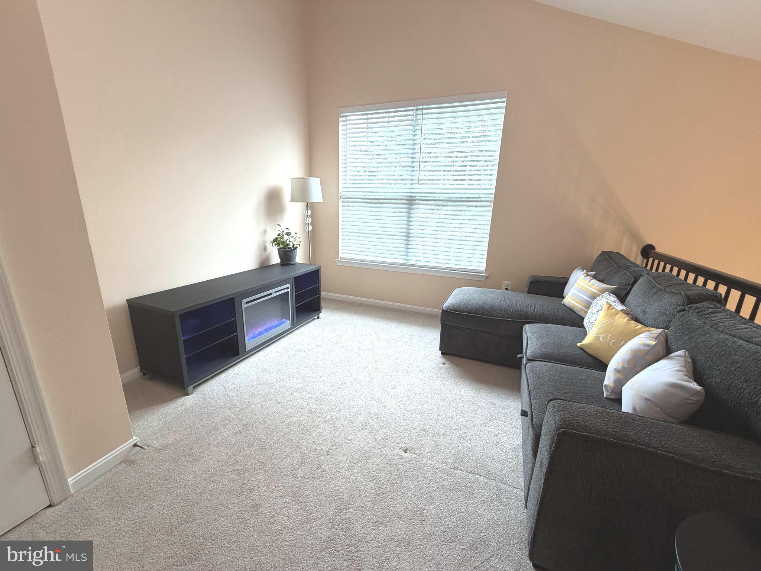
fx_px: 308
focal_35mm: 14
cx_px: 380
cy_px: 286
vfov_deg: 85.7
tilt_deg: -15.4
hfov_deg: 102.1
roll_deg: -0.9
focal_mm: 2.22
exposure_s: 1/120
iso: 125
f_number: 2.2
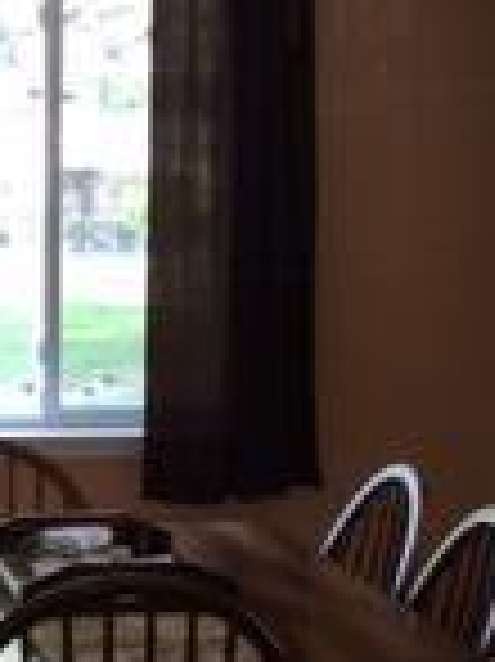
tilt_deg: -12.5
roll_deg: +0.3
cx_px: -45
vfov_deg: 15.4
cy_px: 648
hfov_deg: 11.6
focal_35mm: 126
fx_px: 2406
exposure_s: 1/33
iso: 50
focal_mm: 4.15
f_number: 2.2
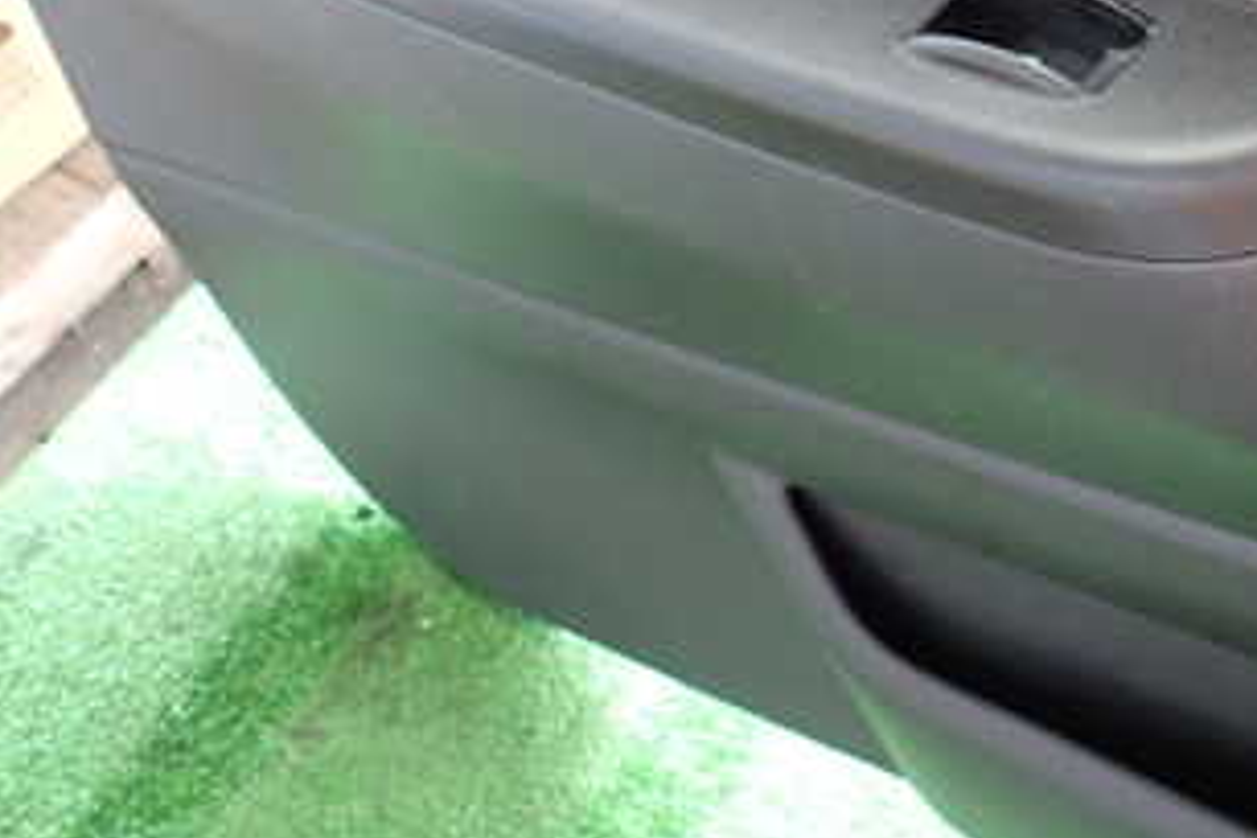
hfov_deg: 36.2
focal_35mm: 51
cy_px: 152
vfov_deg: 25.9
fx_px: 1781
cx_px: 1163
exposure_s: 1/40
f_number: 2
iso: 200
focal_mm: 4.5
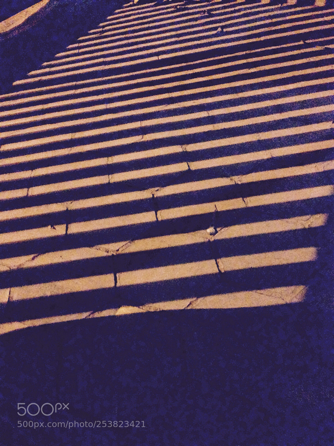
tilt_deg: -42.7
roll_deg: +6.0
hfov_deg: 42.9
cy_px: 223
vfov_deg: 55.4
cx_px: 167
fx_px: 425
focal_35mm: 33
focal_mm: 4.12
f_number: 2.4
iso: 3200
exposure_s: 1/15
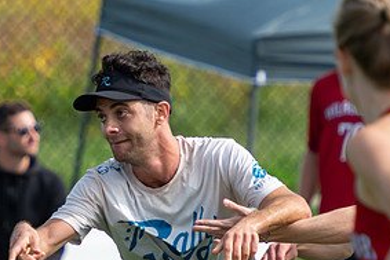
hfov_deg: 2.2
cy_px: 168
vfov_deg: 1.5
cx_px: 104
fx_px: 9950
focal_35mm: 918
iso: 450
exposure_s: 1/2000
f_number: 5.6
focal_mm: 340
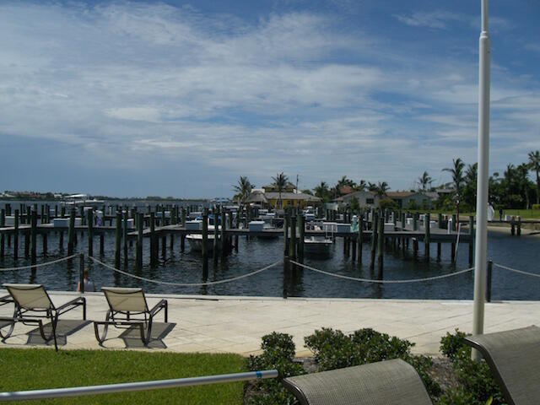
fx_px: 593
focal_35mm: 38
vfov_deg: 37.7
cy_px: 202
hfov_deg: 49.0
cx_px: 270
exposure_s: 1/2000
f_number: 4.4
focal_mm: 6.3
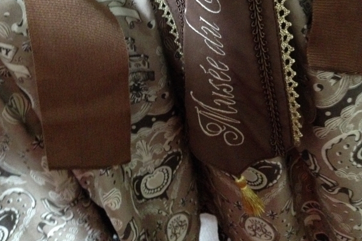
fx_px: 463
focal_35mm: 46
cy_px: 5
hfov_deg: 42.7
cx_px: 181
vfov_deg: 27.7
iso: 800
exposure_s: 1/15
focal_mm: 4.12
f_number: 2.4
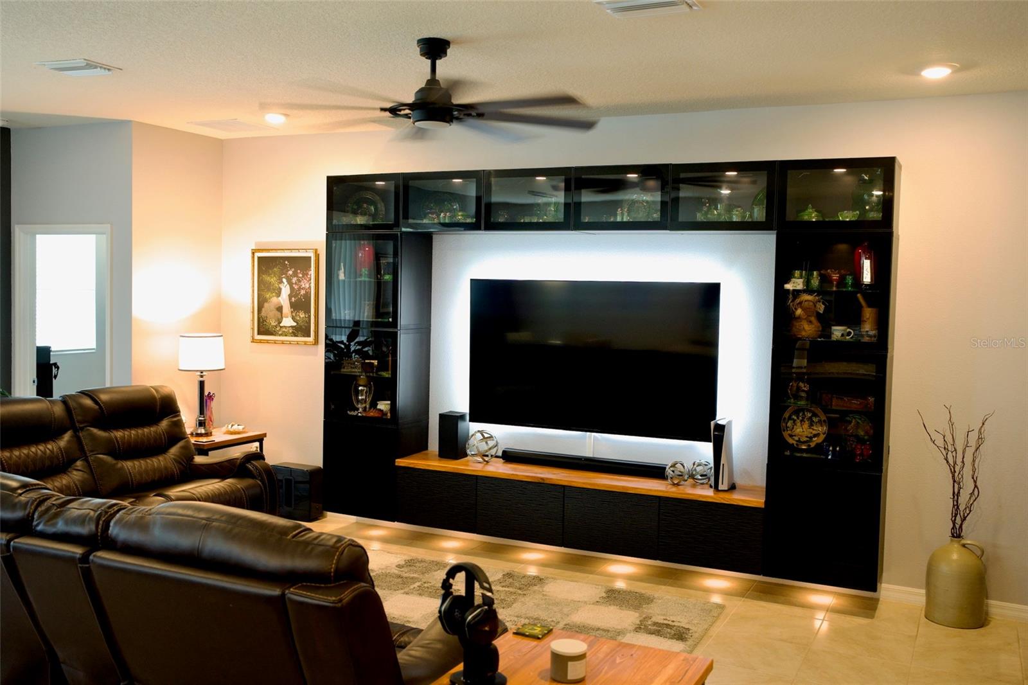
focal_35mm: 35
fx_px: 999
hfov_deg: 54.4
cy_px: 342
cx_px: 514
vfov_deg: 37.8
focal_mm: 35
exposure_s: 1/40
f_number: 4
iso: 500
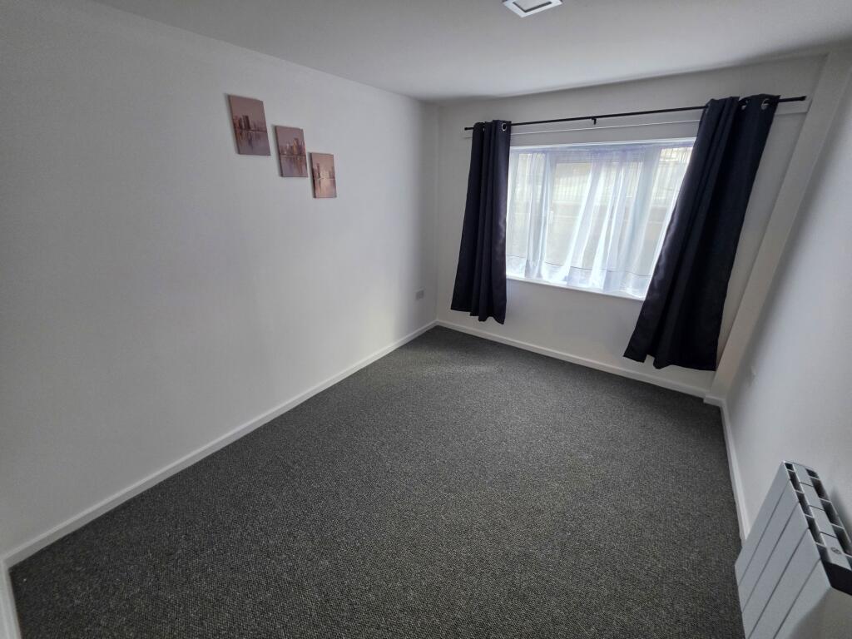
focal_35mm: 13
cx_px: 426
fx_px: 320
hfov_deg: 106.2
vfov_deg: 89.9
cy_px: 320
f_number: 1.9
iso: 80
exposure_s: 1/100
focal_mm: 2.2
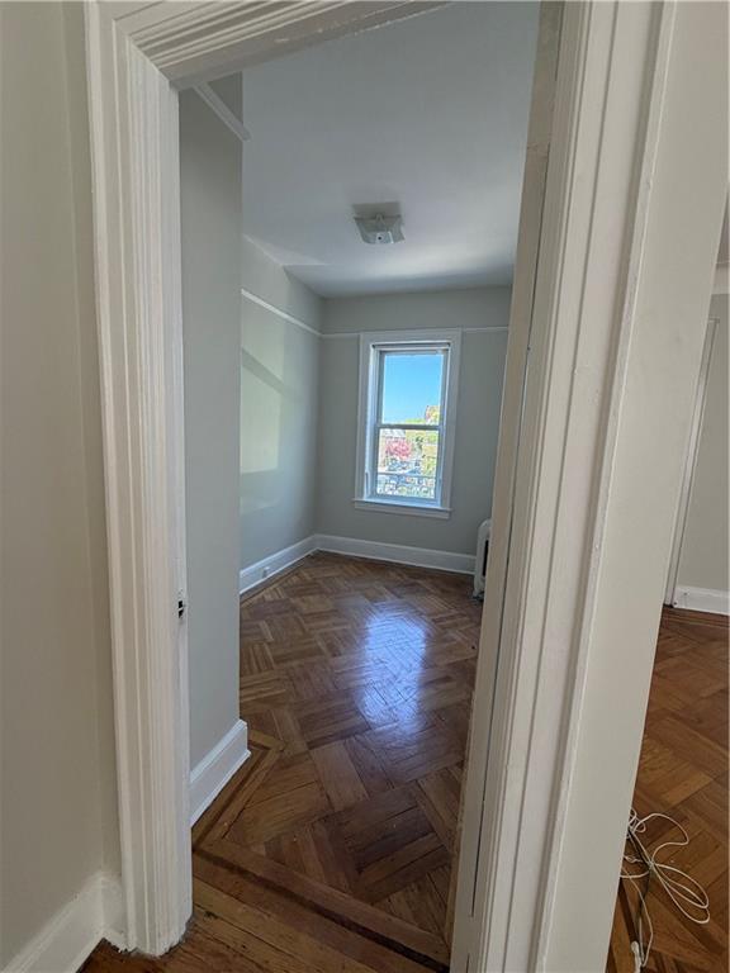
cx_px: 365
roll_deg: -2.1
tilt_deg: -7.7
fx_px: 394
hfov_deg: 85.7
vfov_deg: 102.1
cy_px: 486
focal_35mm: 14
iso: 160
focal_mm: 2.22
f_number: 2.2
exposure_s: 1/121
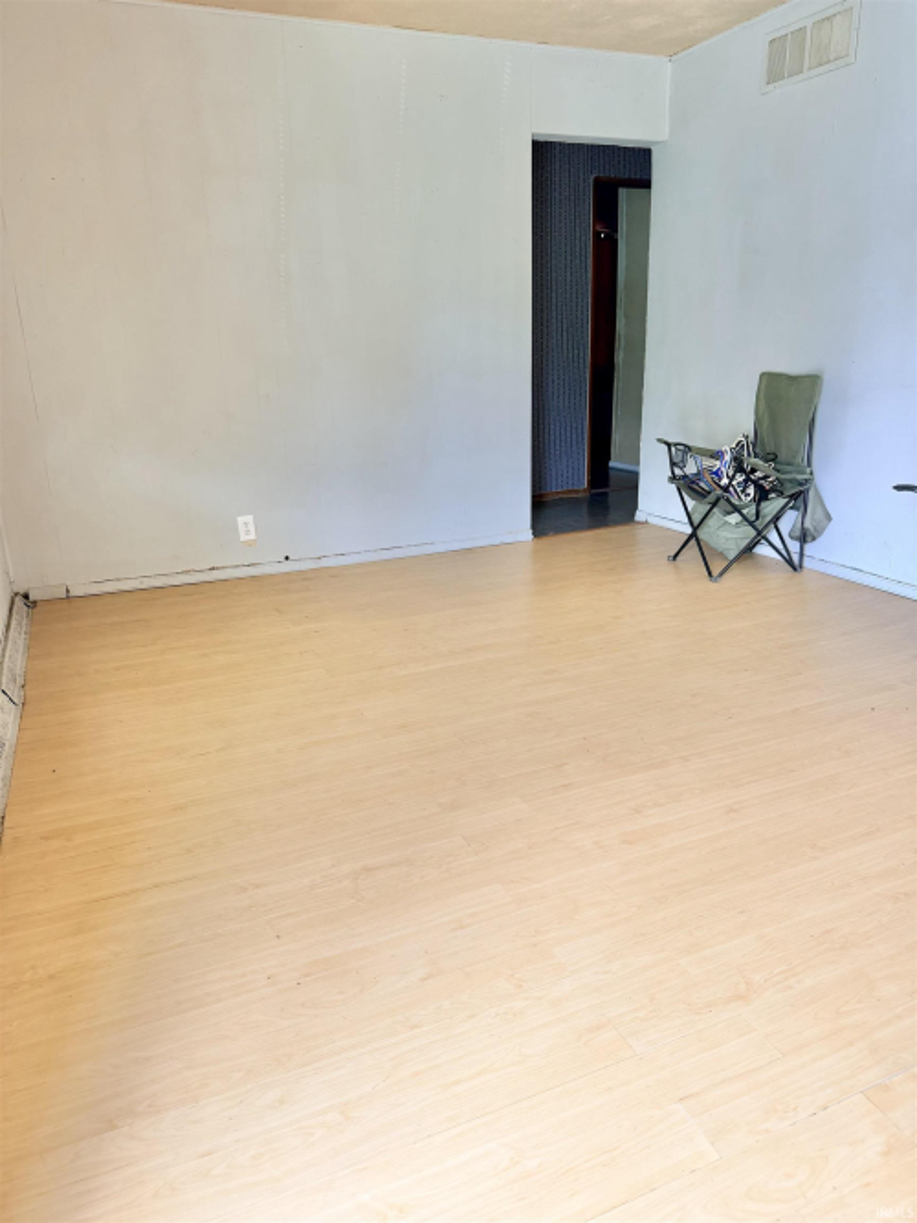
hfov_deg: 56.8
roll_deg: +0.9
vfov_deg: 71.6
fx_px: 848
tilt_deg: -17.9
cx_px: 458
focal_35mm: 24
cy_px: 612
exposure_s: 1/121
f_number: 1.78
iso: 160
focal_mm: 6.76
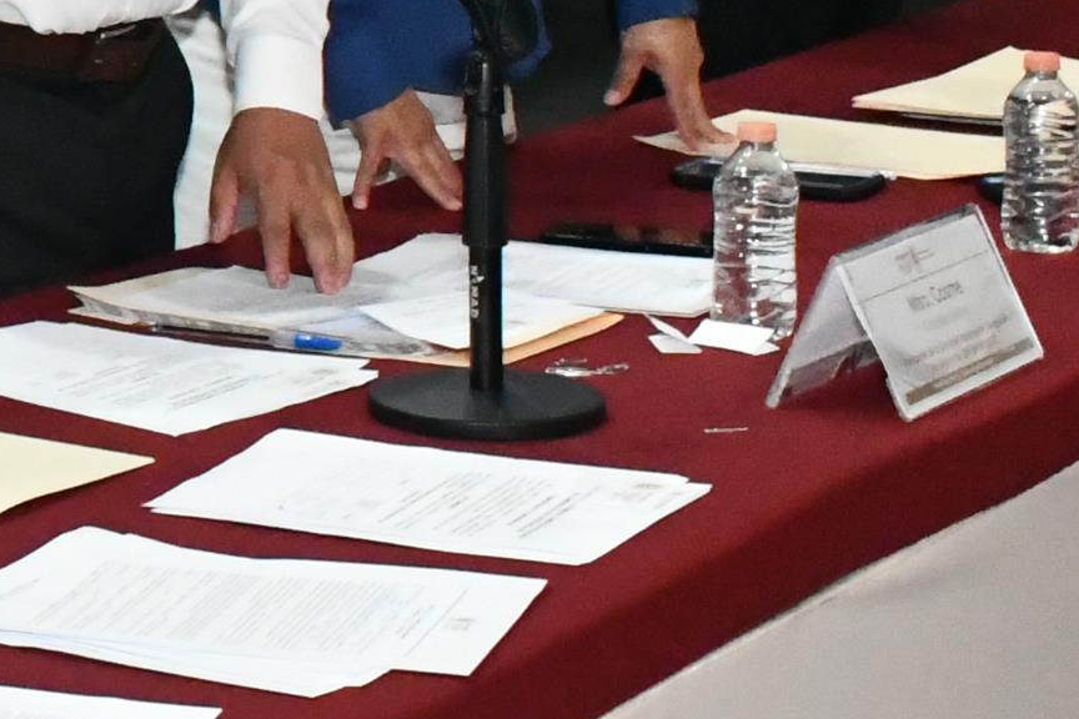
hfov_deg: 12.8
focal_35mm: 145
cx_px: -918
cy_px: -251
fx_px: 4346
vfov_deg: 9.3
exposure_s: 1/100
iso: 6400
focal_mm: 20
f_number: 9
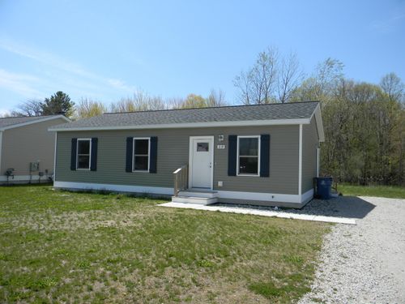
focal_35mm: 28
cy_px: 152
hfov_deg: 63.4
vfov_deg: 49.7
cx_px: 202
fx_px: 328
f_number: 3.5
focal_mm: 5
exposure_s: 1/835
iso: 80
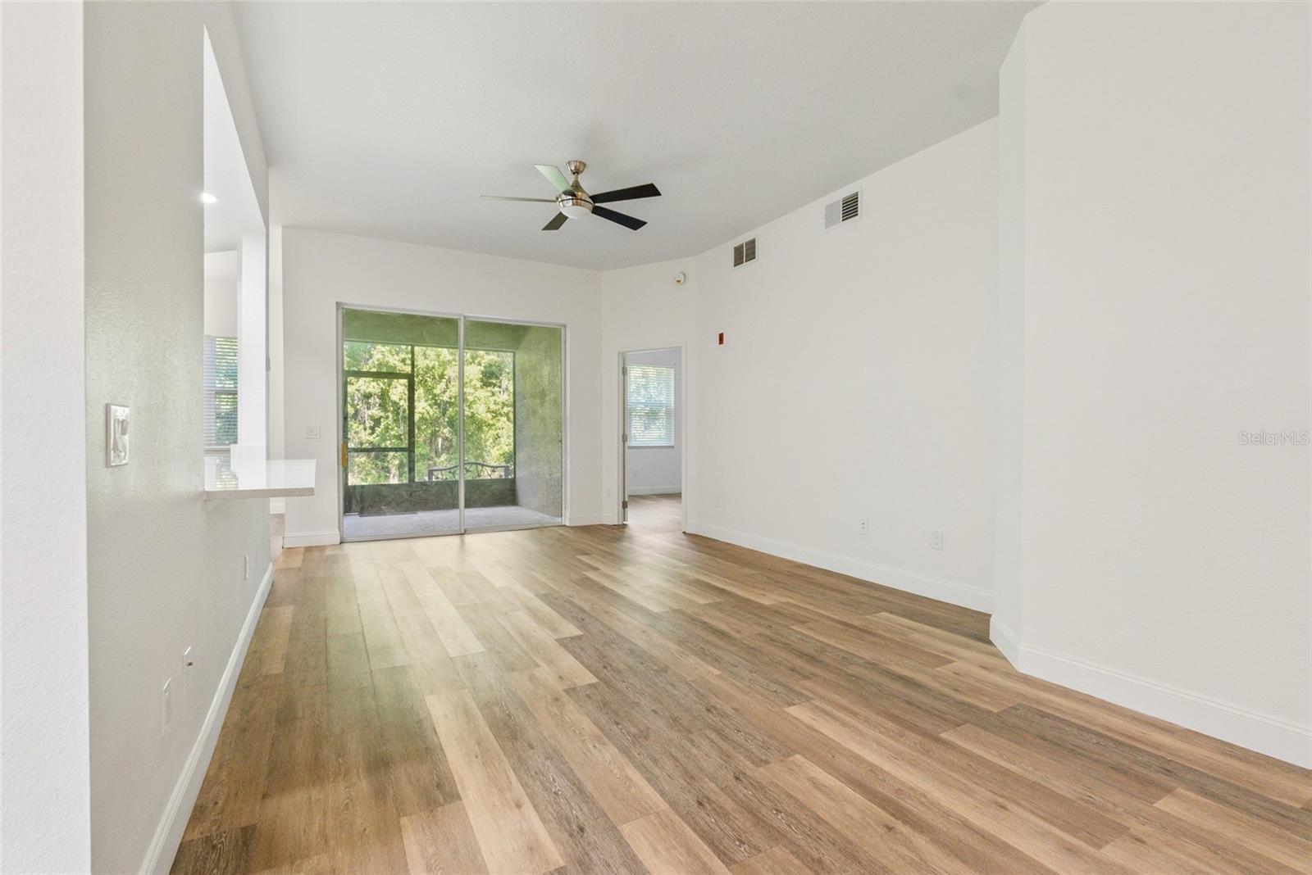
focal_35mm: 17
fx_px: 620
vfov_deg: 70.5
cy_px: 438
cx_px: 656
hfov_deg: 93.3
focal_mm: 17
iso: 3200
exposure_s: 1/30
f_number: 9
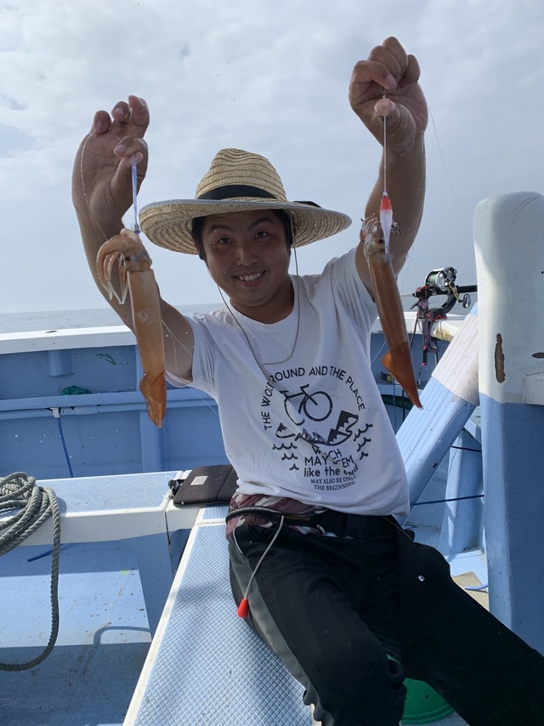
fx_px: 545
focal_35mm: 26
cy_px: 363
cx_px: 272
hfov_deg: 53.0
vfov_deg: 67.3
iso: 25
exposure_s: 1/2421
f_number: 1.8
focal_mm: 4.25
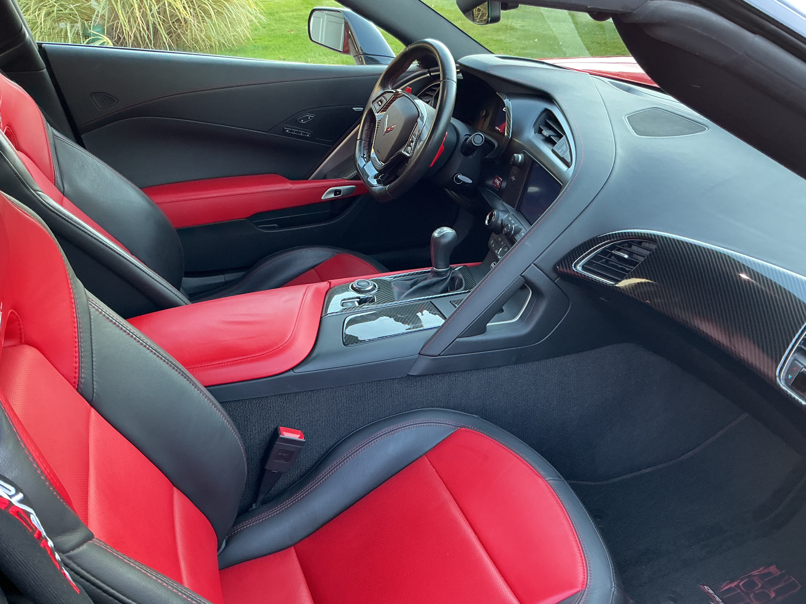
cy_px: 302
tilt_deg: -30.4
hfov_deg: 61.7
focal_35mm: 29
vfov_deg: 48.2
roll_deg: +1.8
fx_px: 675
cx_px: 403
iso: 100
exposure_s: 1/60
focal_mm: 3
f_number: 1.8
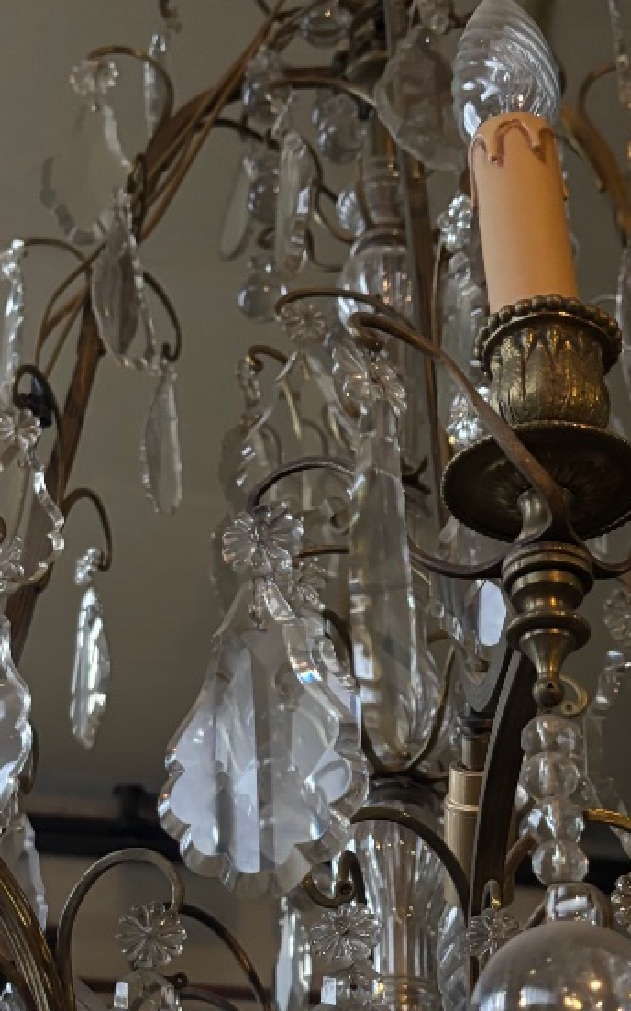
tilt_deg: +25.6
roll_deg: -0.7
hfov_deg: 21.6
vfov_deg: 33.3
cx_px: 328
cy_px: 761
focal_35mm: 60
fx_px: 1652
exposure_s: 1/50
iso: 500
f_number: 1.6
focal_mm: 5.96
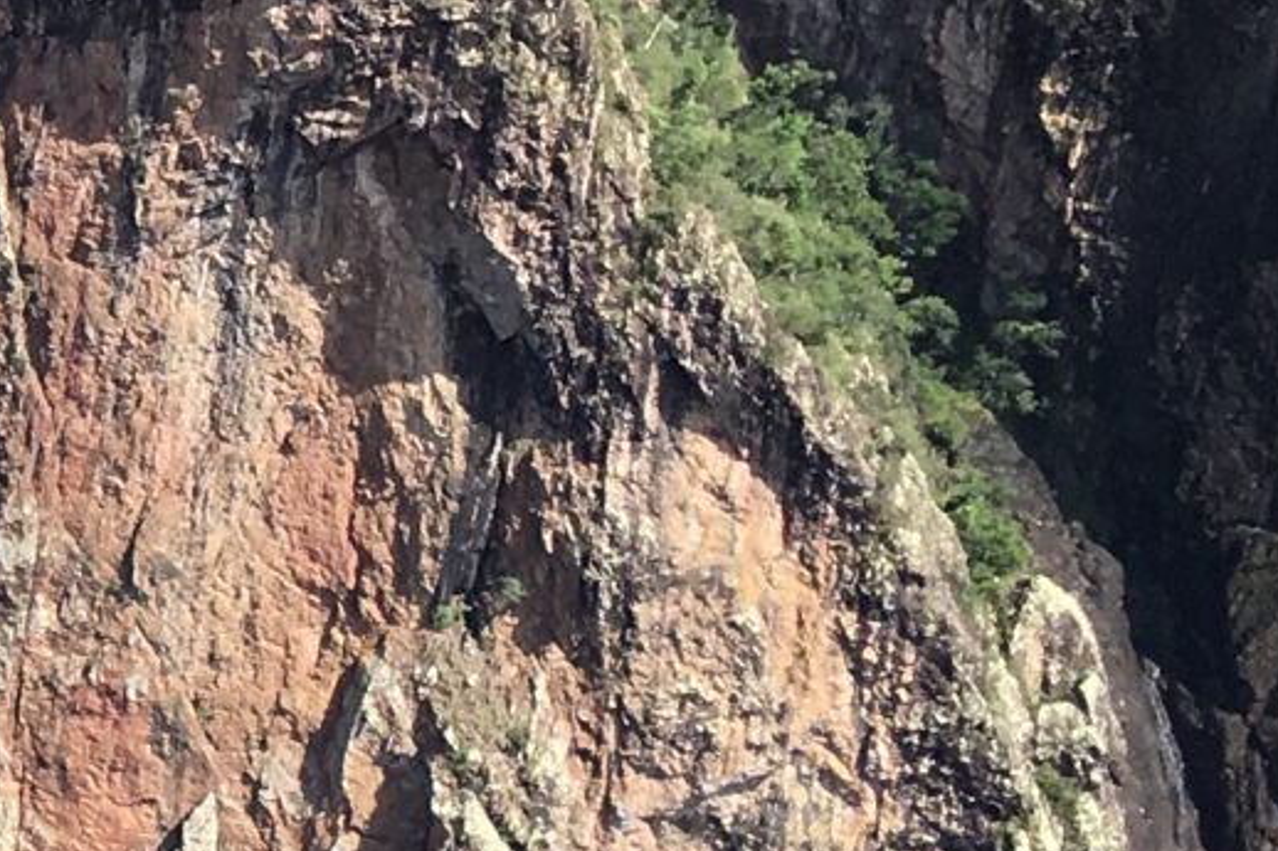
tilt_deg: -22.0
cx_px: -1530
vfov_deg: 9.2
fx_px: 5288
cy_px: 550
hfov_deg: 11.8
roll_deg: +0.3
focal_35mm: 149
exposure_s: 1/836
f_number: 2.2
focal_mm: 4.15
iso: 25
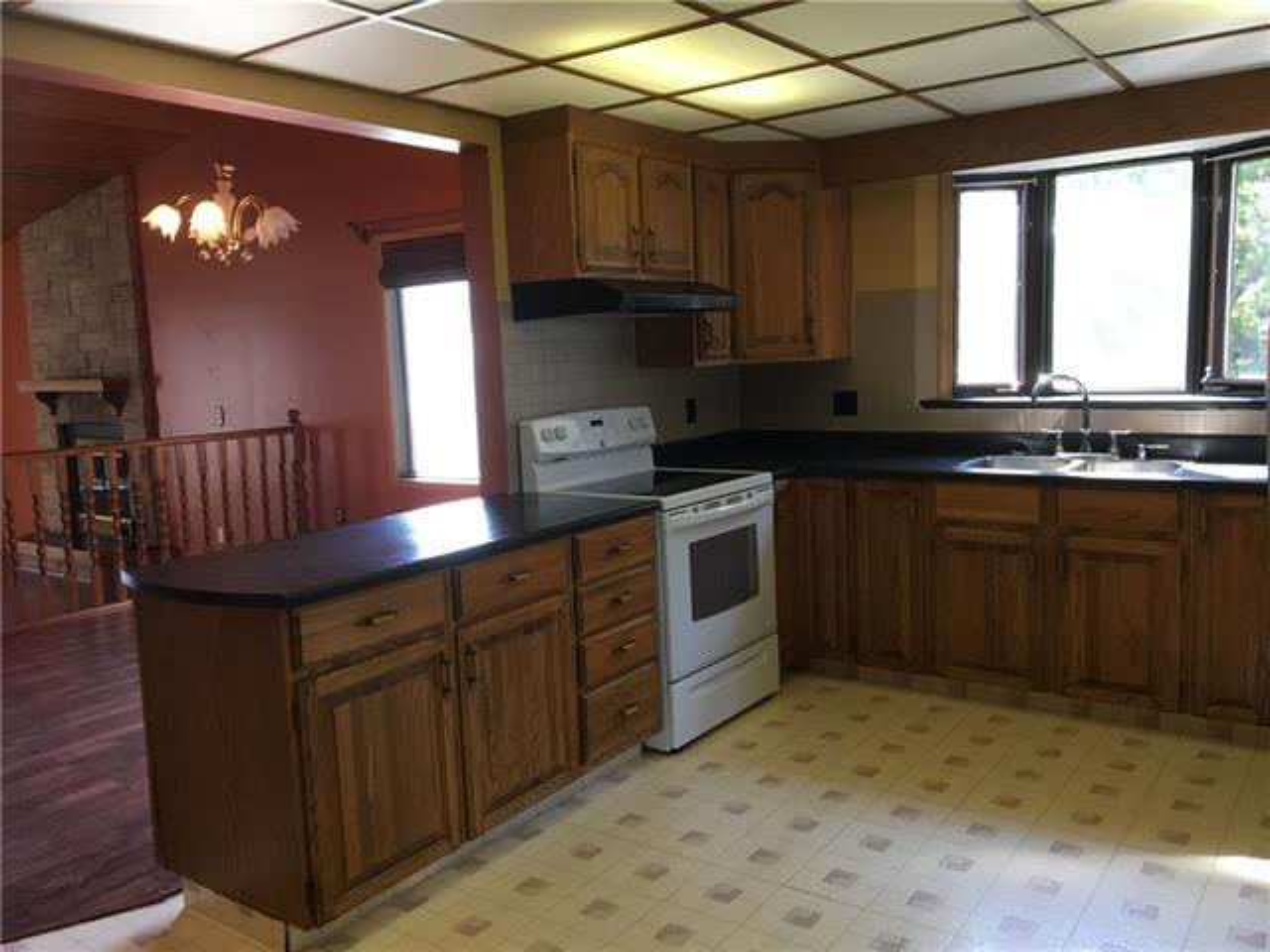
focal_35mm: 29
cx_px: 635
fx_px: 1064
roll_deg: +1.7
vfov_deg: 48.2
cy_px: 476
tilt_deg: -7.9
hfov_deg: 61.7
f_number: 2.2
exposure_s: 1/30
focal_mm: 4.15
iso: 40
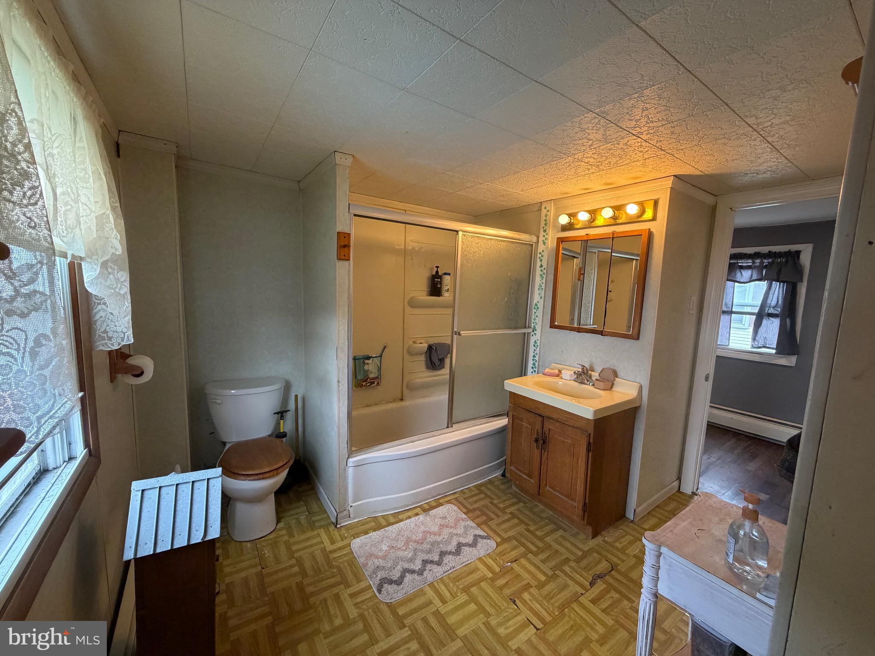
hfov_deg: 102.1
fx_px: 354
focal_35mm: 14
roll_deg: -1.5
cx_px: 438
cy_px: 328
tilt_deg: -7.4
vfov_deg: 85.7
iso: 320
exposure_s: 1/120
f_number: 2.2
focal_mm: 2.22
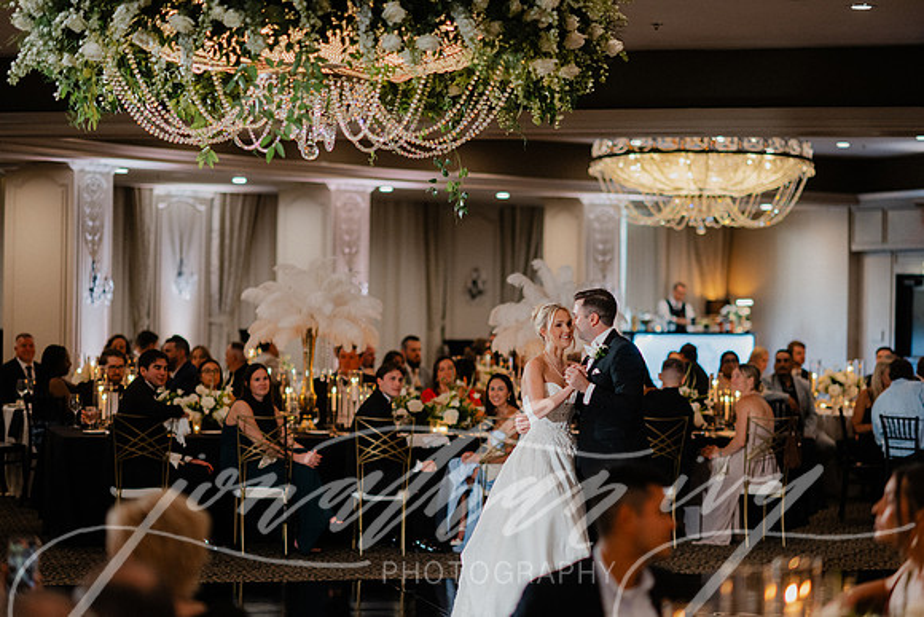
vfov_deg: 16.1
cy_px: 308
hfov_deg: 23.9
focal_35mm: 85
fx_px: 2182
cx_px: 462
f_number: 1.8
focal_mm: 85
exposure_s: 1/160
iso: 1000
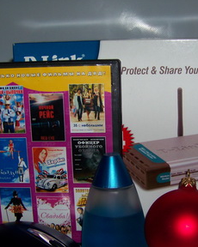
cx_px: 132
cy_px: 138
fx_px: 447
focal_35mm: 61
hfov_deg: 24.8
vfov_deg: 31.0
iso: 100
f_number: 2.8
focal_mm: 5.85
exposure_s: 1/30
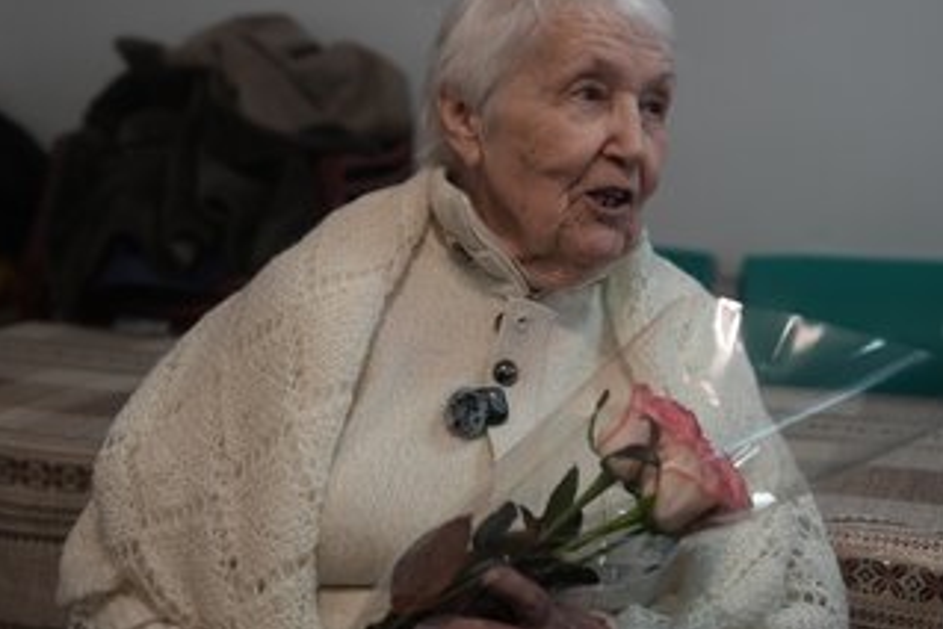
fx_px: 1546
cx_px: 511
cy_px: 288
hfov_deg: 33.9
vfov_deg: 23.0
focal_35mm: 59
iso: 1600
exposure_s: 1/80
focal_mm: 47
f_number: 2.8
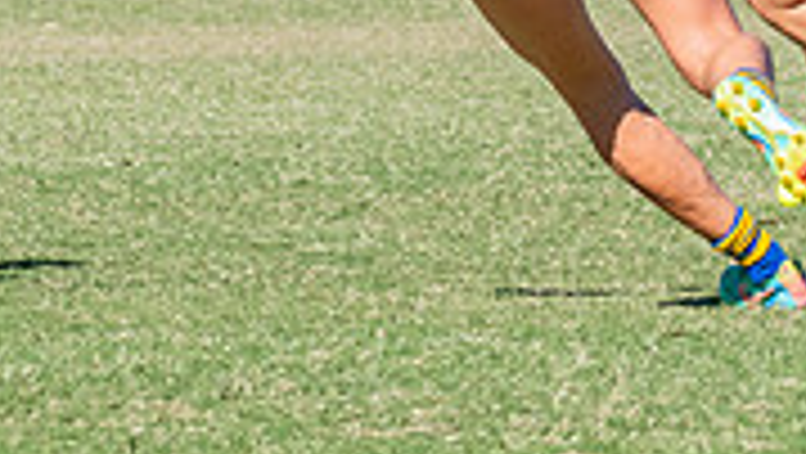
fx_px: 14544
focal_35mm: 680
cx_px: 996
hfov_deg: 3.2
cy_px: -364
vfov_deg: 1.8
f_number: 11
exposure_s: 1/1250
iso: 800
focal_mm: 170
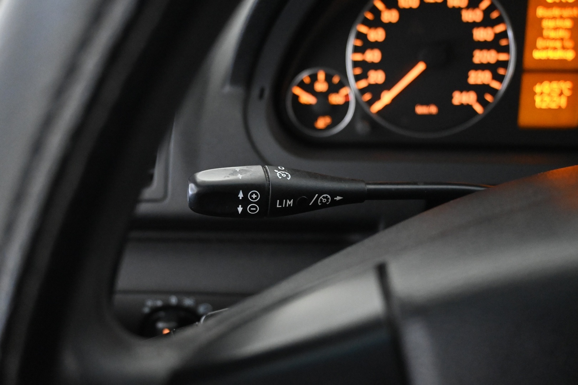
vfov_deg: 39.1
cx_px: 289
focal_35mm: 34
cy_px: 192
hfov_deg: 56.1
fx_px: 542
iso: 7200
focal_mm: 22.5
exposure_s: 1/40
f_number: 4
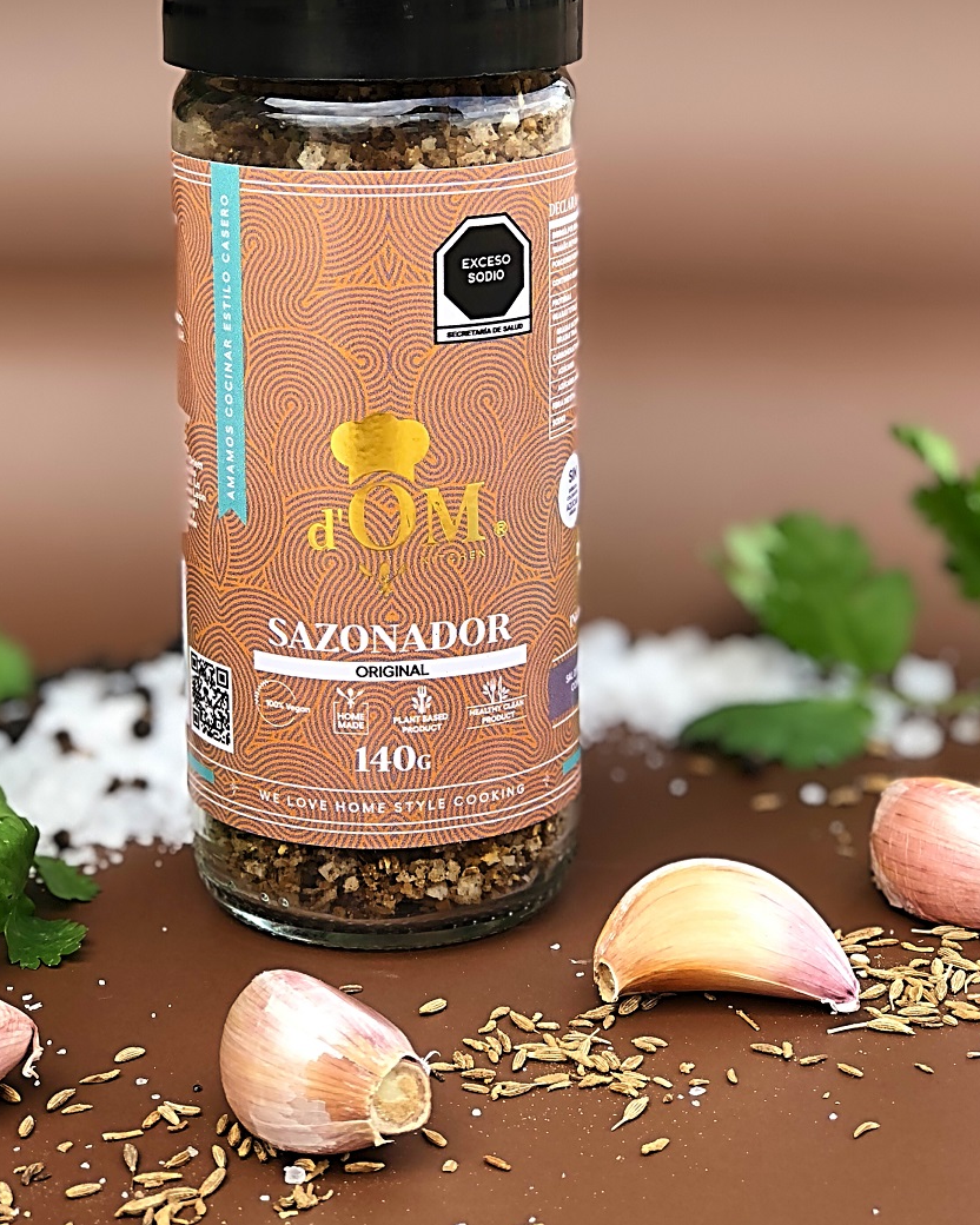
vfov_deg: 24.7
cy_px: 460
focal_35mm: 77
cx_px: 388
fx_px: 2792
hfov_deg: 19.9
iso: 20
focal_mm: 6.6
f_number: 2.8
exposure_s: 1/60
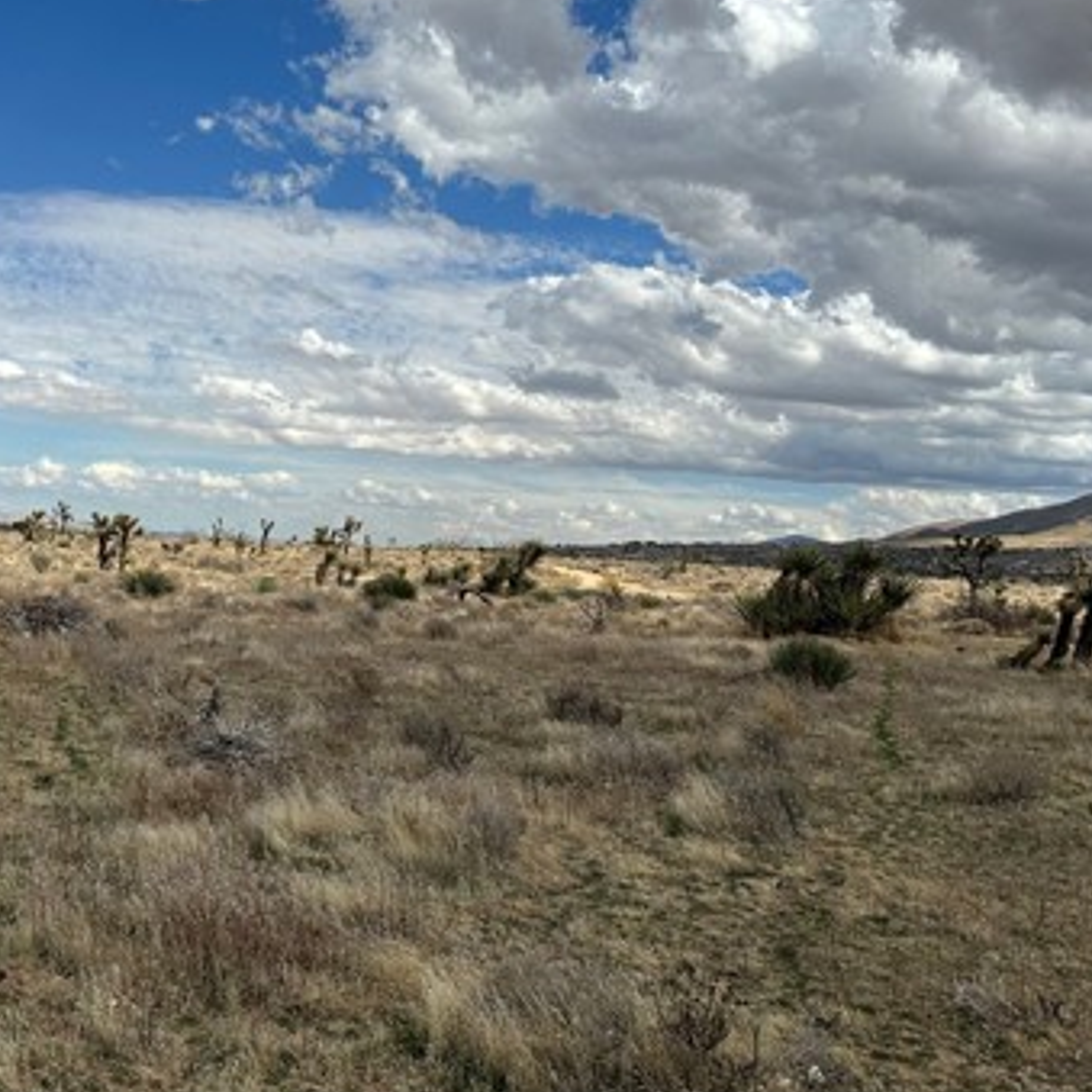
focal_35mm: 40
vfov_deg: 41.6
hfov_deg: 40.9
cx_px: 303
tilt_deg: +4.5
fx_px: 1428
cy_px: 412
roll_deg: -4.3
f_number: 1.78
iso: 80
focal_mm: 6.86
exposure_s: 1/8197
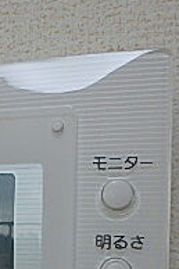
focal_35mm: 72
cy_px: 284
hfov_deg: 17.4
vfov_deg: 26.2
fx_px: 538
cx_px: -72
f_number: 3.5
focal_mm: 3.7
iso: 125
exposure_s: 1/60
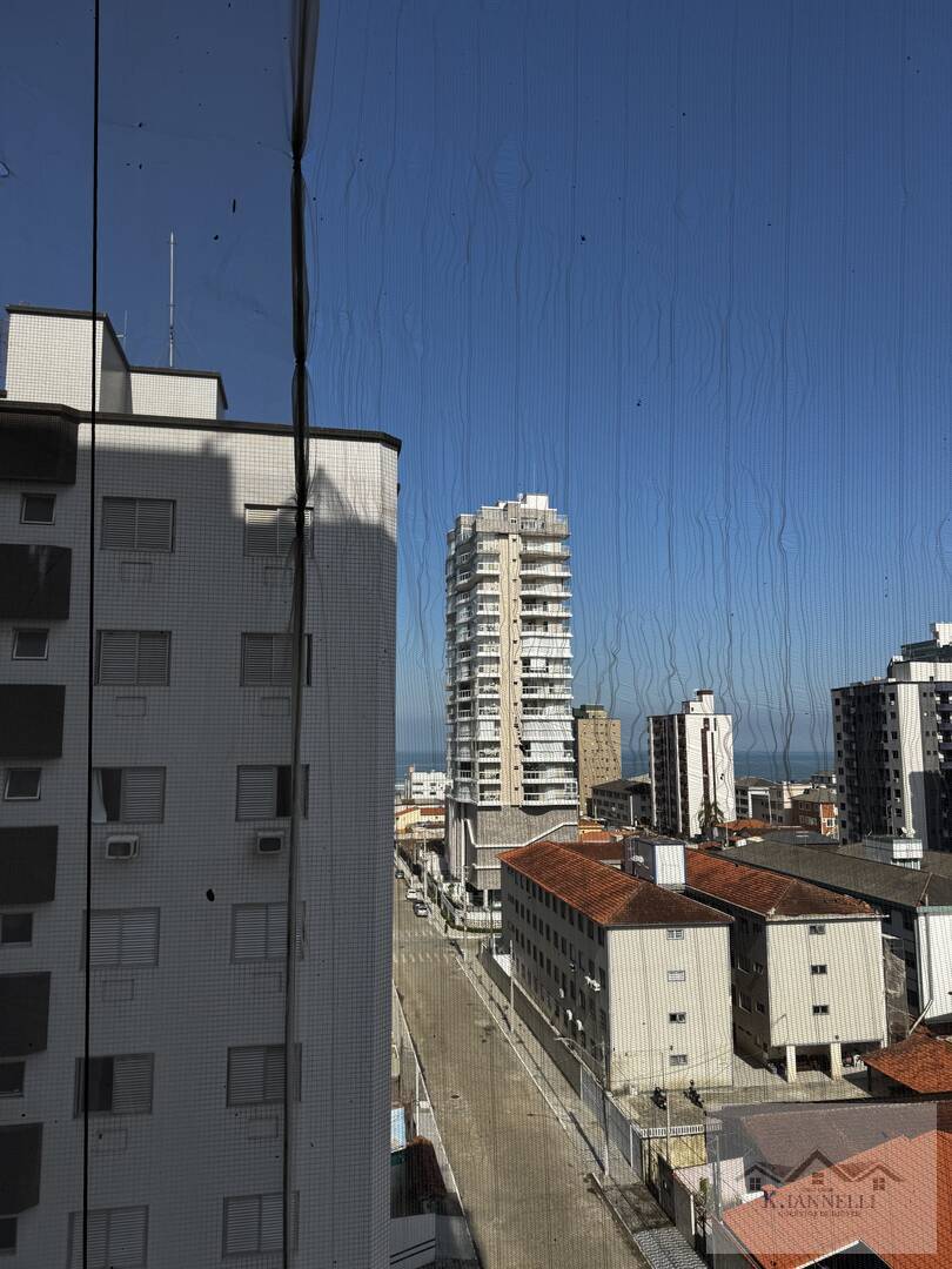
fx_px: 880
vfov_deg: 71.6
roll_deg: +0.3
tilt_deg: +6.2
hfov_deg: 56.8
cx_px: 476
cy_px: 634
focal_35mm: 24
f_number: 1.78
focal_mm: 6.76
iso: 80
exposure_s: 1/5814
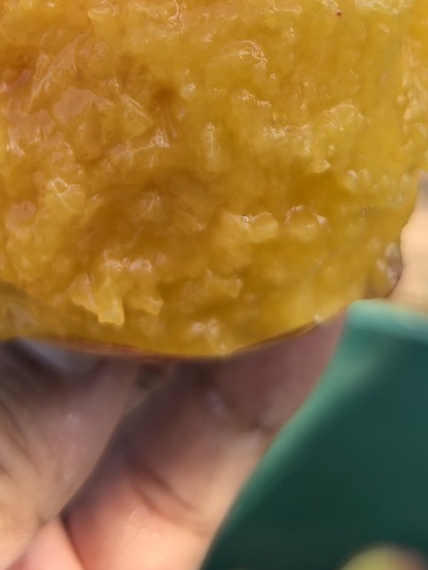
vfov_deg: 30.6
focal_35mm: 59
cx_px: 96
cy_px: 16
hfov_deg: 24.5
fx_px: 973
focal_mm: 5.75
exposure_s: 1/1215
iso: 50
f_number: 2
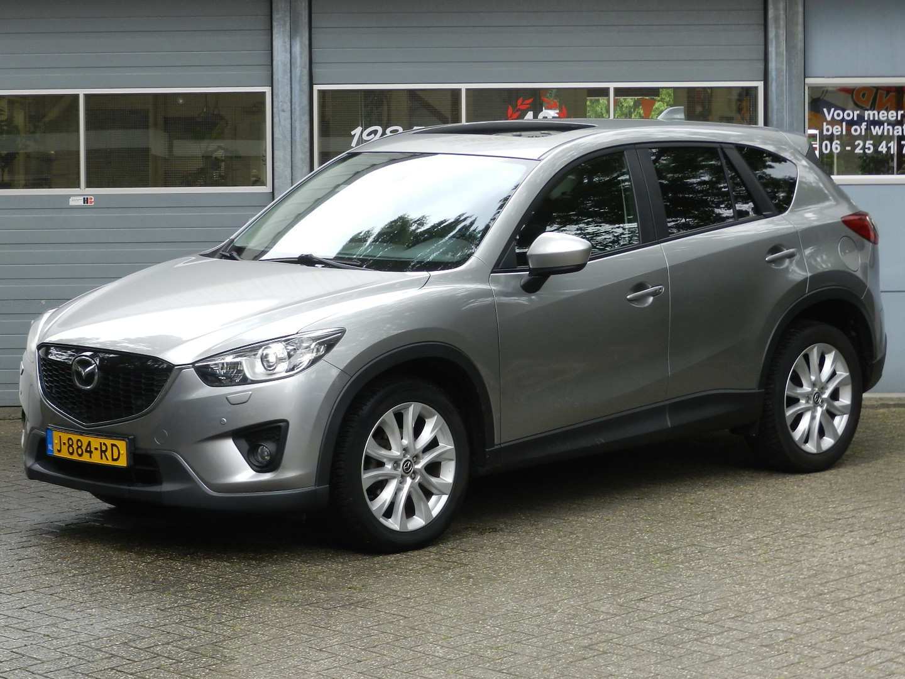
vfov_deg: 14.8
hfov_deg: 19.6
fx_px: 2614
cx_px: 452
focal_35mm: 100
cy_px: 340
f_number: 4.6
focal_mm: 17.7
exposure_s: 1/100
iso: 160
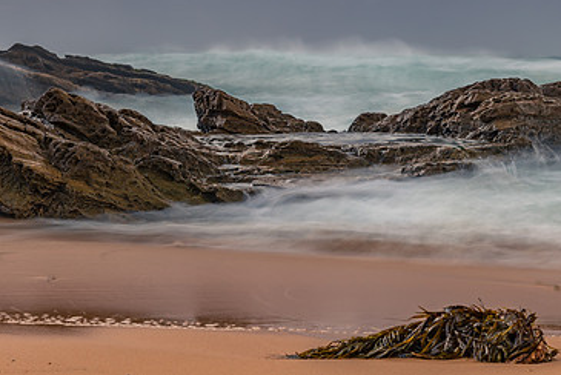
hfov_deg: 17.9
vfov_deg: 12.0
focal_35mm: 114
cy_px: 81
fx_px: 1778
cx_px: 384
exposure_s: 2
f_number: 8
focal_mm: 70
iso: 80
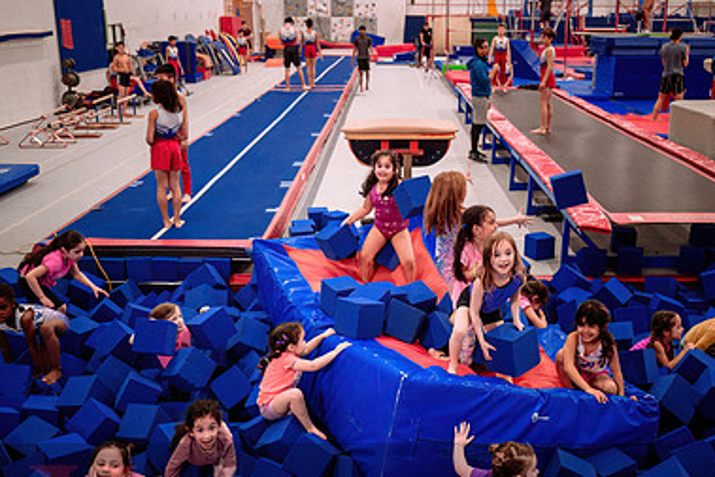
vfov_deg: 32.6
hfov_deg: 47.2
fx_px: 815
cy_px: 254
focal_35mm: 41
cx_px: 411
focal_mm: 24
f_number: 2.8
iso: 1600
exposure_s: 1/400
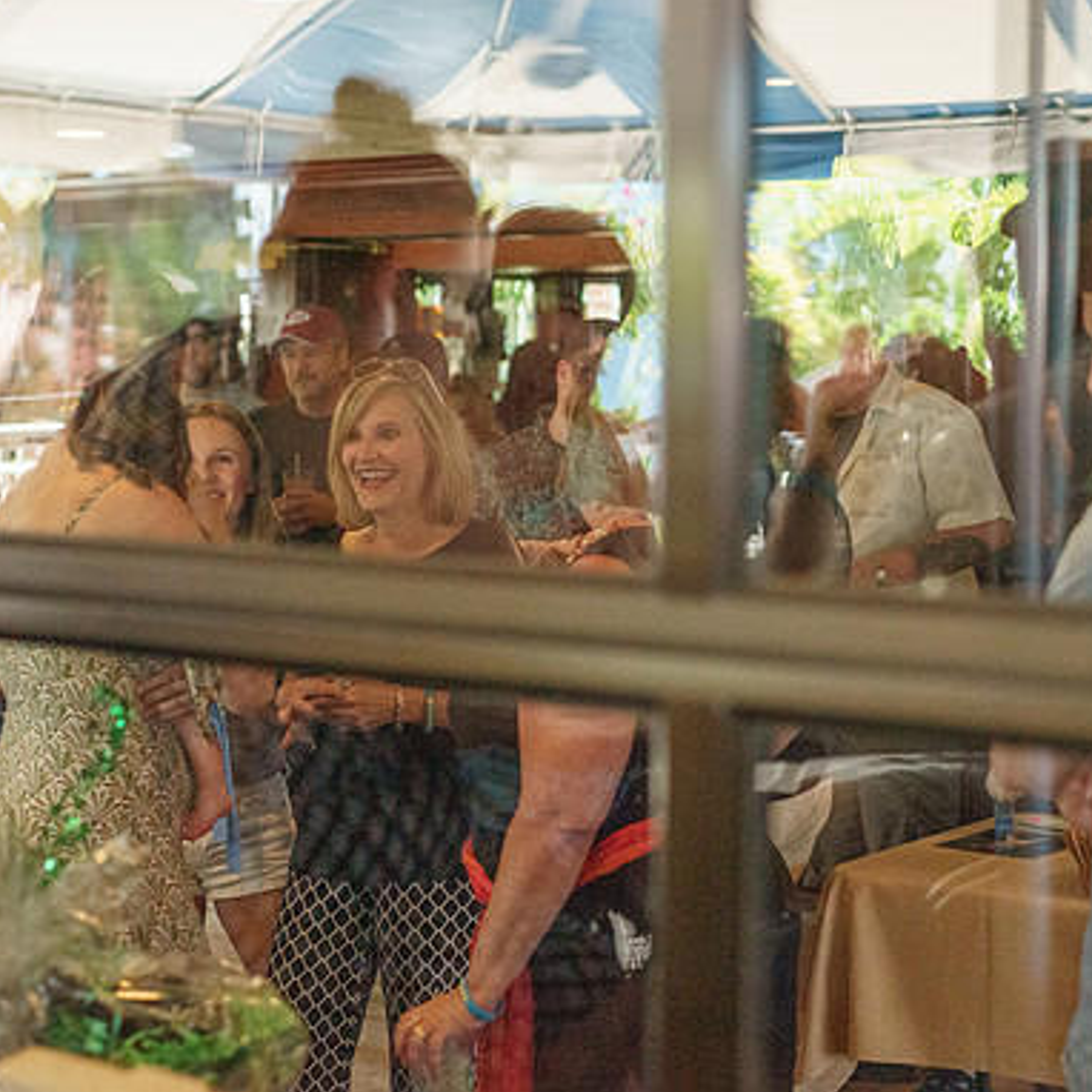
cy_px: 547
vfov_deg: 24.3
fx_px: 2534
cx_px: 520
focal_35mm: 71
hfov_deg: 24.3
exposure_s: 1/2000
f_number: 2.8
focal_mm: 55
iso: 3200
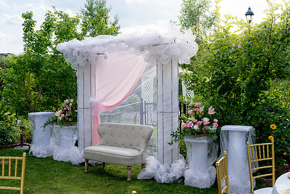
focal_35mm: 36
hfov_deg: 53.1
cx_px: 136
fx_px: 290
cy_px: 116
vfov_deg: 36.8
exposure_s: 1/500
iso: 250
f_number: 5.6
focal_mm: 28
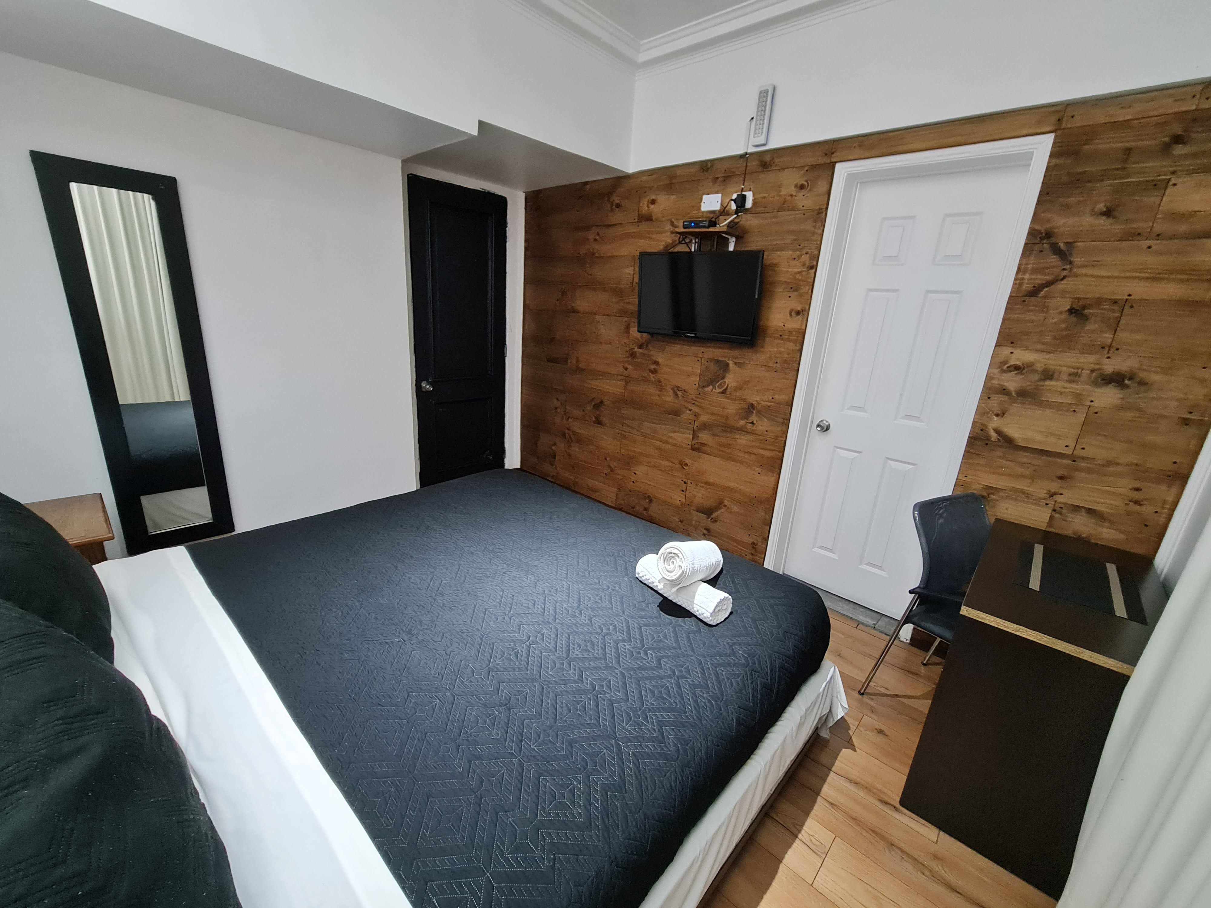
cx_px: 606
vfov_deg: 89.9
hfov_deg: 106.2
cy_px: 454
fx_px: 455
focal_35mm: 13
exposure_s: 1/33
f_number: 2.2
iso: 500
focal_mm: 2.2
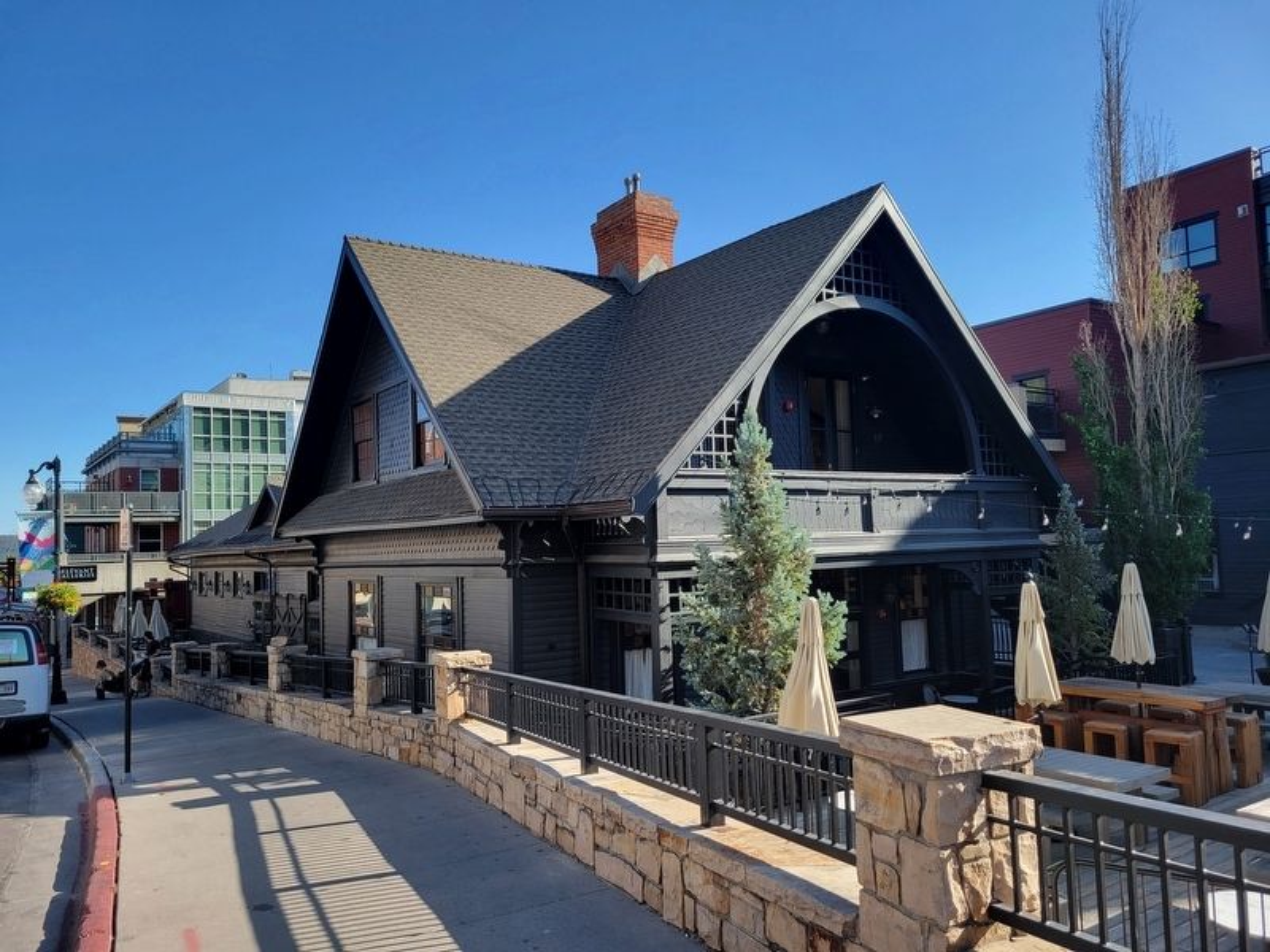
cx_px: 635
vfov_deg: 53.1
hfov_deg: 67.3
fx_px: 954
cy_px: 476
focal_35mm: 26
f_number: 1.8
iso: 40
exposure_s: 1/909
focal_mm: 5.4
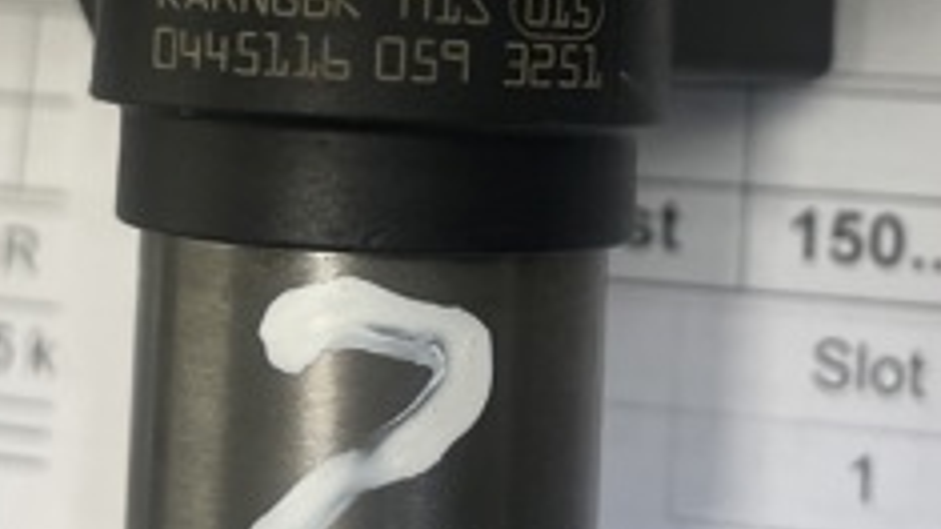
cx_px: 436
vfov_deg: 15.3
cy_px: -22
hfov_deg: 27.5
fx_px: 1921
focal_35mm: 77
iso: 80
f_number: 1.6
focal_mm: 4.2
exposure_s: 1/100
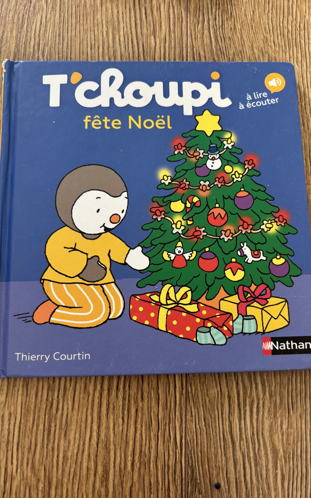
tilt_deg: -79.0
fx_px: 380
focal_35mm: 28
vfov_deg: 66.5
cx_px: 159
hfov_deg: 44.5
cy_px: 250
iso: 125
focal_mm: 5.96
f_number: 1.6
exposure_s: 1/121
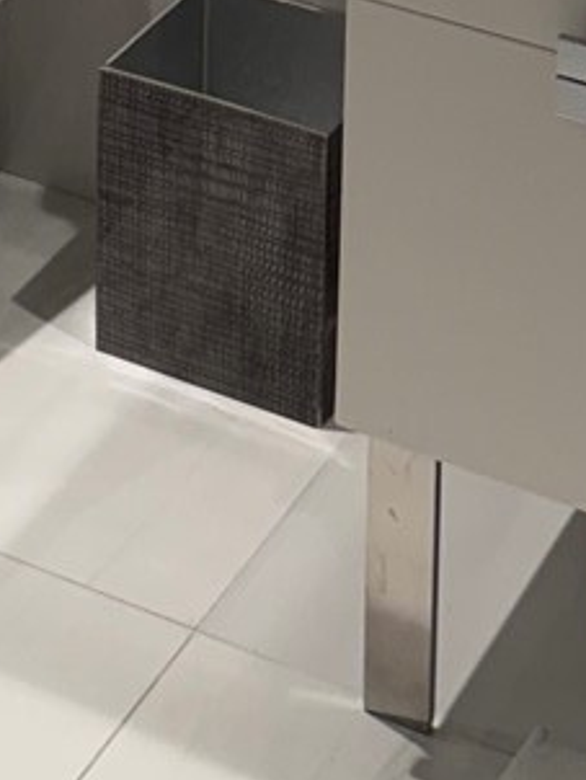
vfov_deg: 13.4
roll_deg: -0.2
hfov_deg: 11.7
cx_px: 186
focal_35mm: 127
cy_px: -765
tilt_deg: -13.7
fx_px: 2863
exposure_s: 1/156
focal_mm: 6.76
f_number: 1.78
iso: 64
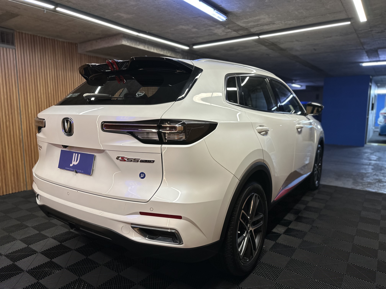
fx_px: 268
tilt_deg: -7.4
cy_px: 144
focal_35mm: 24
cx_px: 193
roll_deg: +0.3
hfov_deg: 71.6
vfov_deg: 56.8
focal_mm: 6.86
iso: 100
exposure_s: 1/100
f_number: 1.78
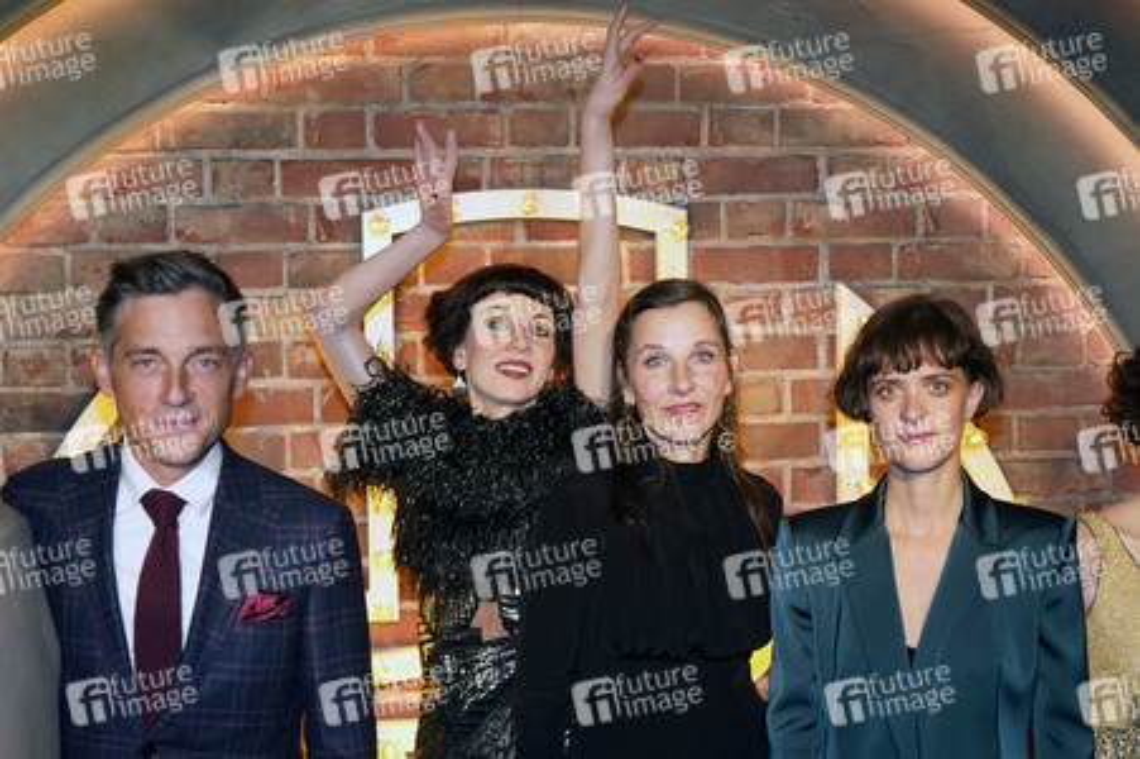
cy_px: 380
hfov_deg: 40.4
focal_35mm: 49
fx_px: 1550
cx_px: 570
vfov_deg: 27.5
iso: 2000
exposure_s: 1/100
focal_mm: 49
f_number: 4
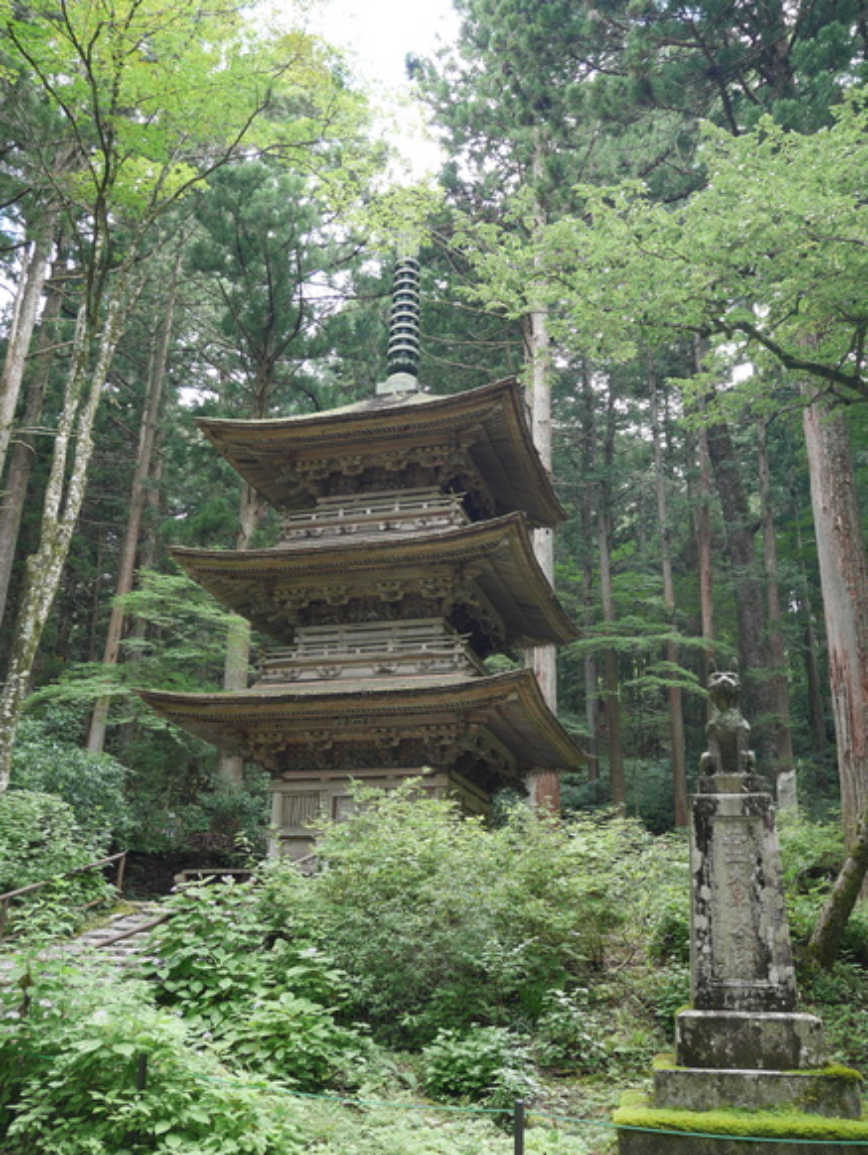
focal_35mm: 33
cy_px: 585
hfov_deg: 43.0
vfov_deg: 55.3
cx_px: 440
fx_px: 1102
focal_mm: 16
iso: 250
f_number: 3.9
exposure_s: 1/60
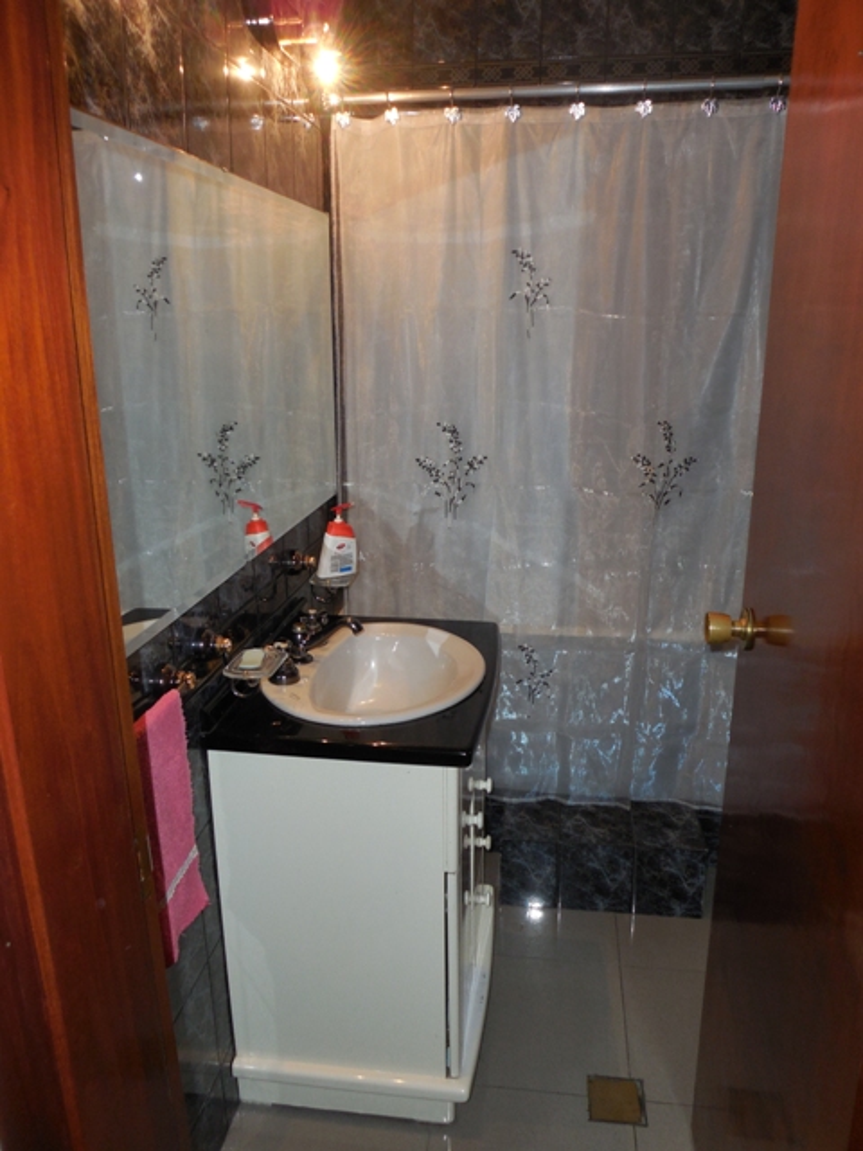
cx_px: 432
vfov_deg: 67.3
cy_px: 576
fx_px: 864
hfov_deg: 53.1
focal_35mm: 26
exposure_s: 1/25
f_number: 3.5
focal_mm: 4.6
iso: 200
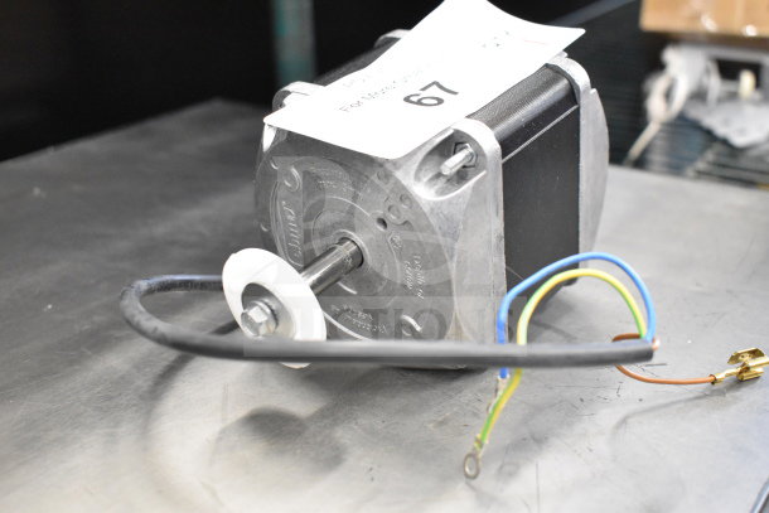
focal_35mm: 45
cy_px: 256
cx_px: 384
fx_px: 961
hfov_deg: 43.6
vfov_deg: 29.9
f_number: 4.2
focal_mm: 30
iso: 5600
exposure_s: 1/50
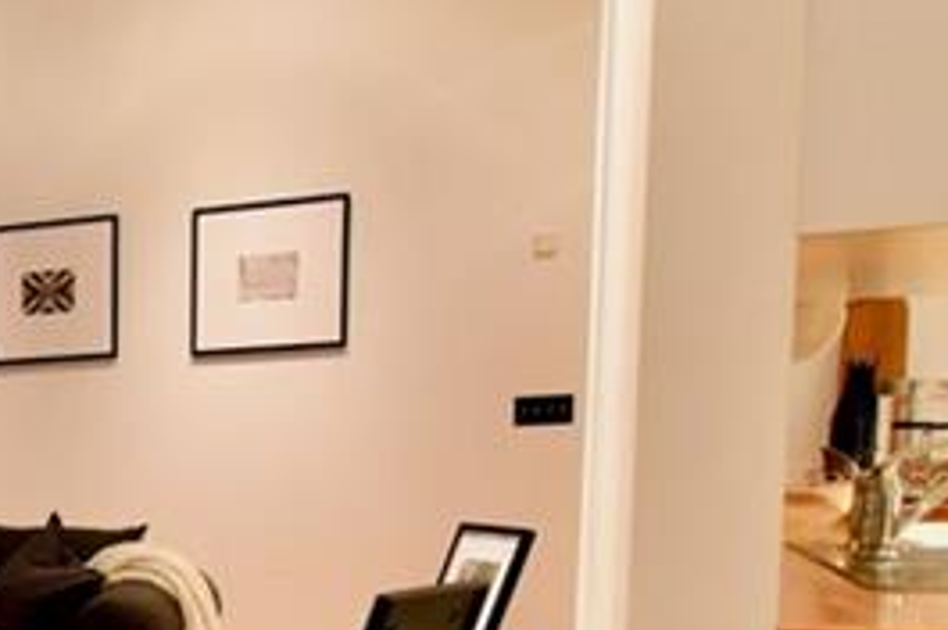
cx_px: -365
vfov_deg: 22.0
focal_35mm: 58
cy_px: 698
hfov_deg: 27.3
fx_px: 1525
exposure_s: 1/125
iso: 2000
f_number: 4.5
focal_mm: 10
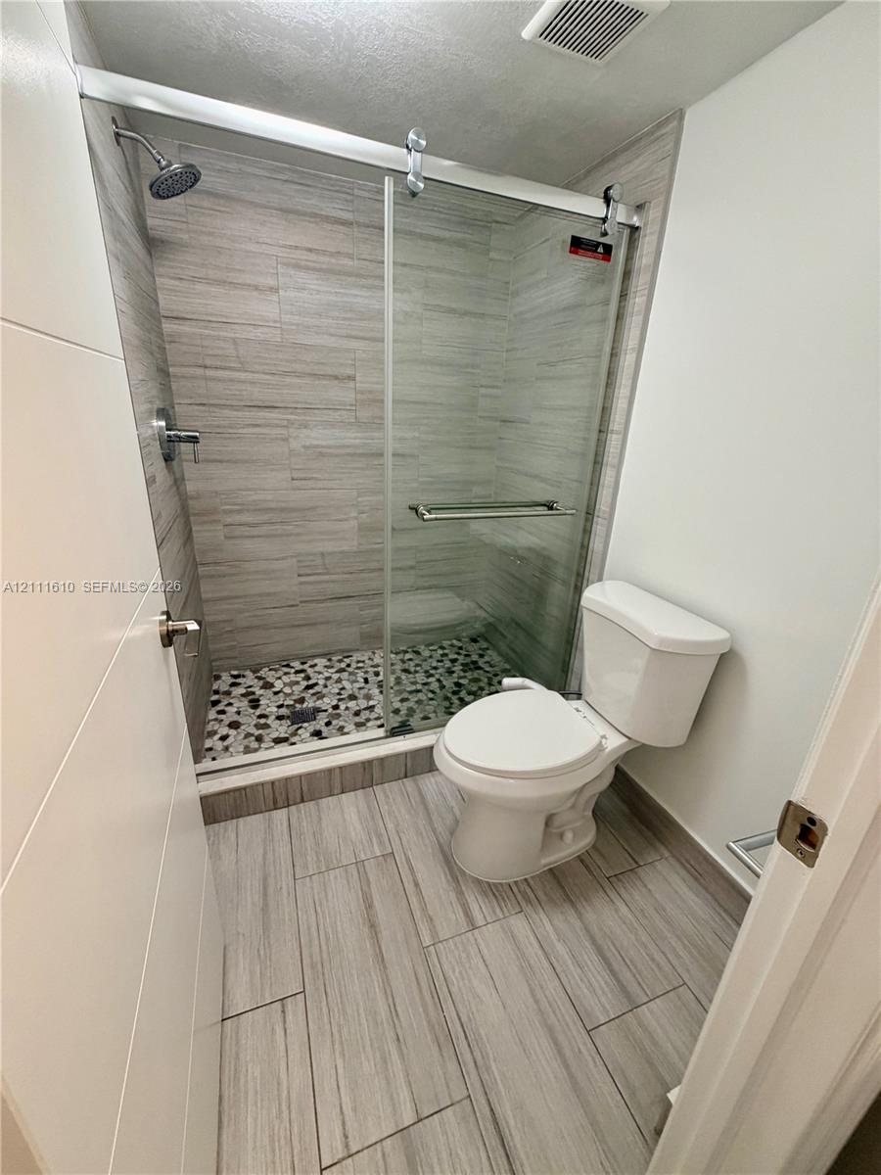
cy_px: 588
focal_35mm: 14
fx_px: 475
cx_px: 440
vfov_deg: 102.1
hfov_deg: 85.7
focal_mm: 2.22
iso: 250
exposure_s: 1/120
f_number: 2.2
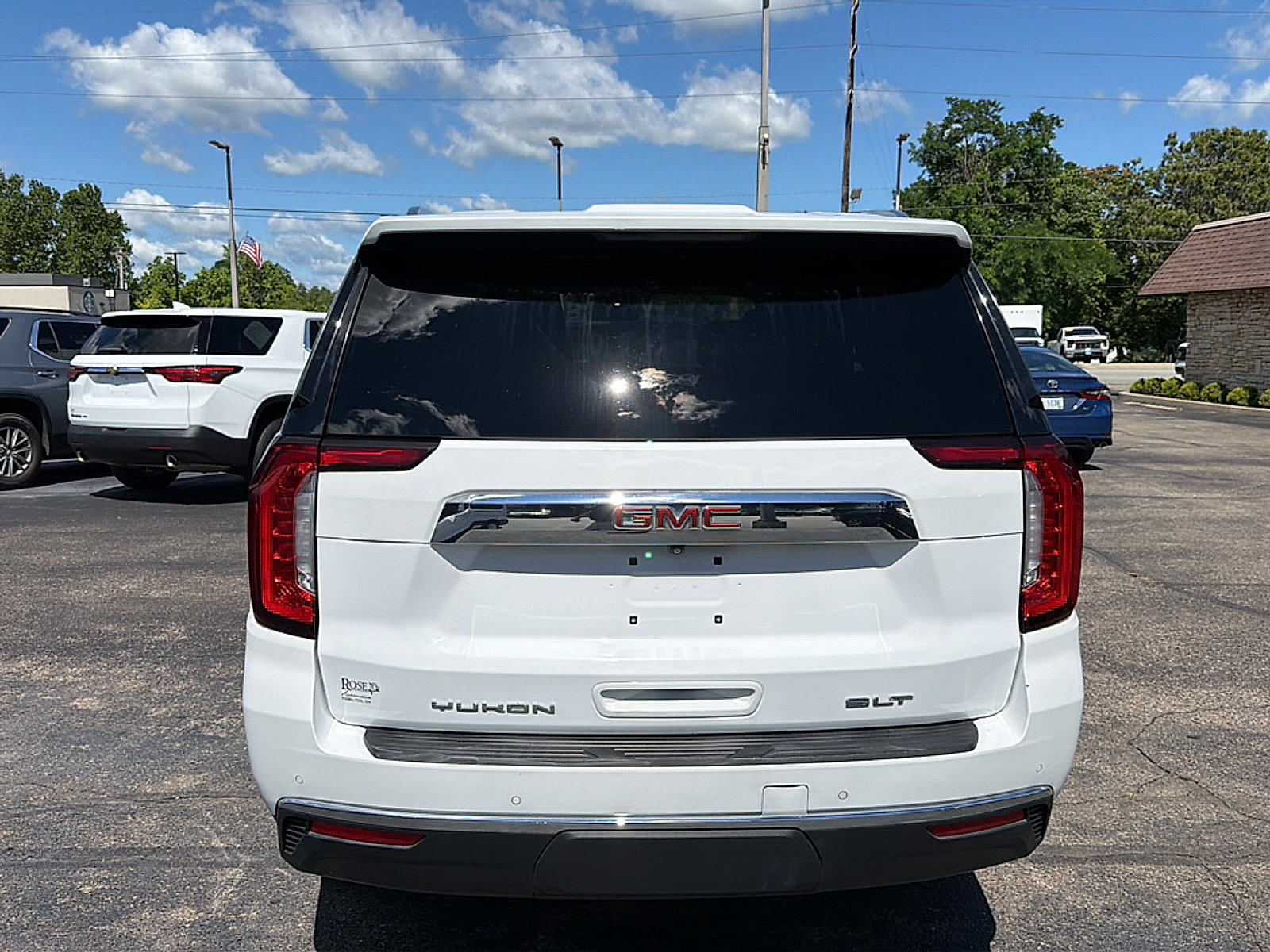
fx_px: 917
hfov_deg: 69.4
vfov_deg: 54.9
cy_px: 476
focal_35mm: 25
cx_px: 635
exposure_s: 1/10309
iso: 80
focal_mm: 6.76
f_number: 1.78
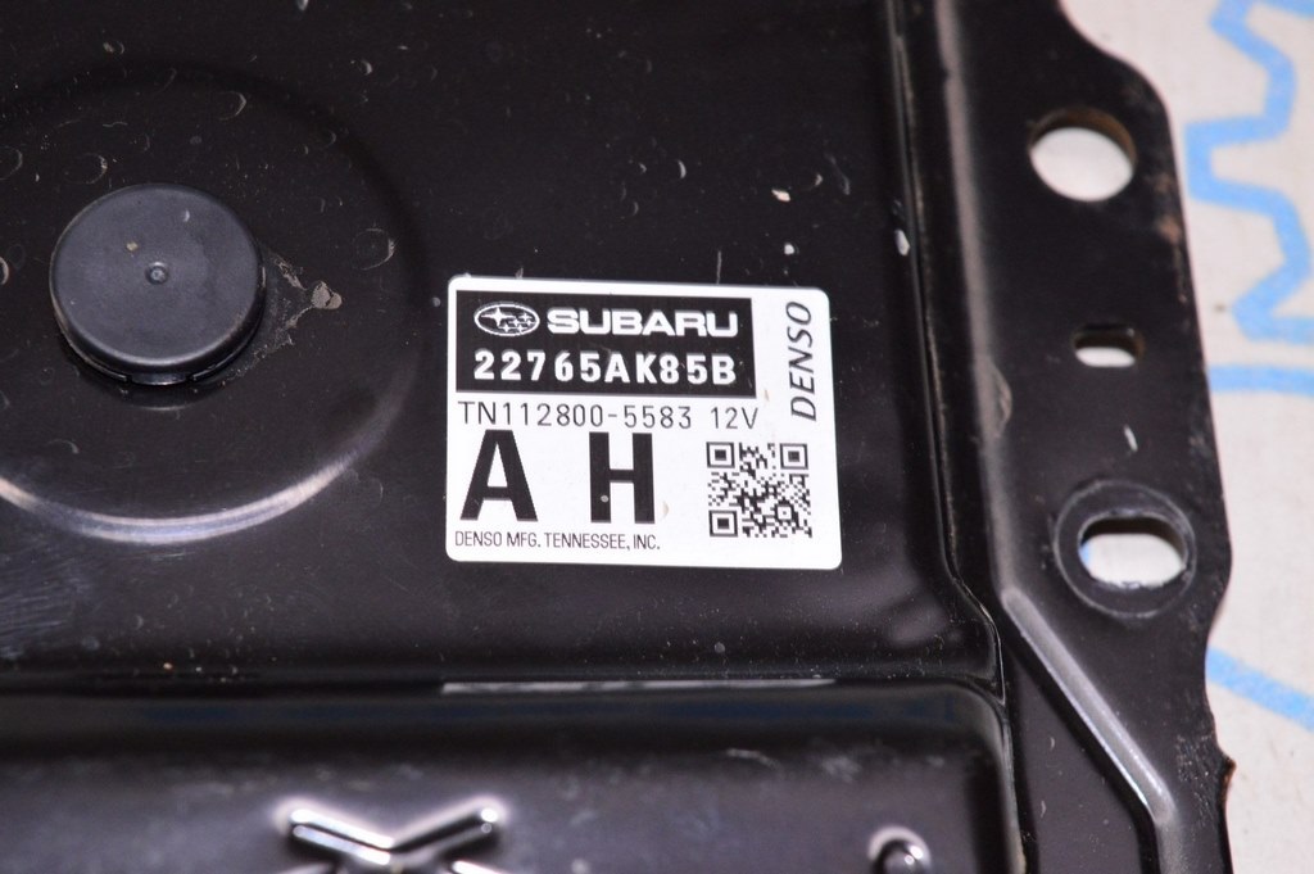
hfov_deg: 24.6
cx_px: 657
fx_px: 3009
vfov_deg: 16.5
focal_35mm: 82
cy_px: 437
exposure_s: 1/125
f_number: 8
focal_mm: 55
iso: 1600
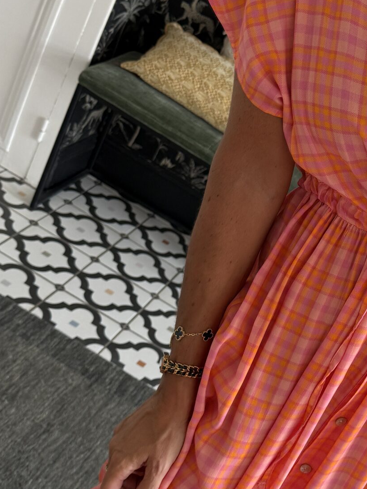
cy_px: 296
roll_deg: -38.3
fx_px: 791
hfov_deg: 24.7
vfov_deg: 34.2
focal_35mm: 56
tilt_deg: -44.2
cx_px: 383
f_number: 1.78
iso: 160
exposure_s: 1/121
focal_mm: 6.76
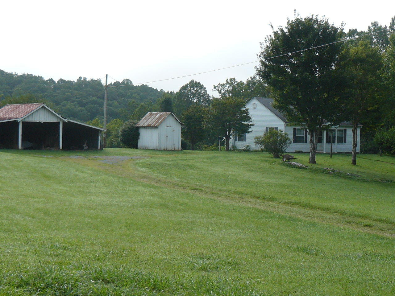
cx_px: 198
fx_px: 787
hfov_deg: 28.2
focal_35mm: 69
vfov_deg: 21.3
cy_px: 148
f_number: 2.8
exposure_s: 1/500
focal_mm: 7.6
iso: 100
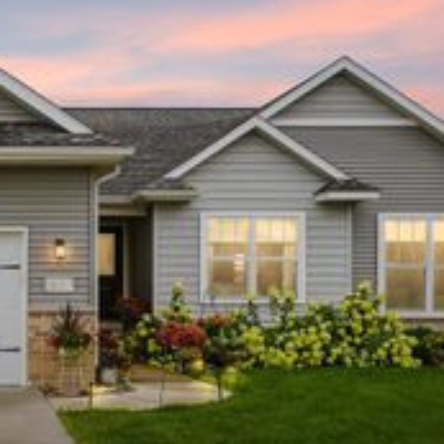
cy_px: 189
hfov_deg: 28.6
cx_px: -49
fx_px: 784
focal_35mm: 54
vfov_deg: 31.6
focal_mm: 22
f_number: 9
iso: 400
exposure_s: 1/100
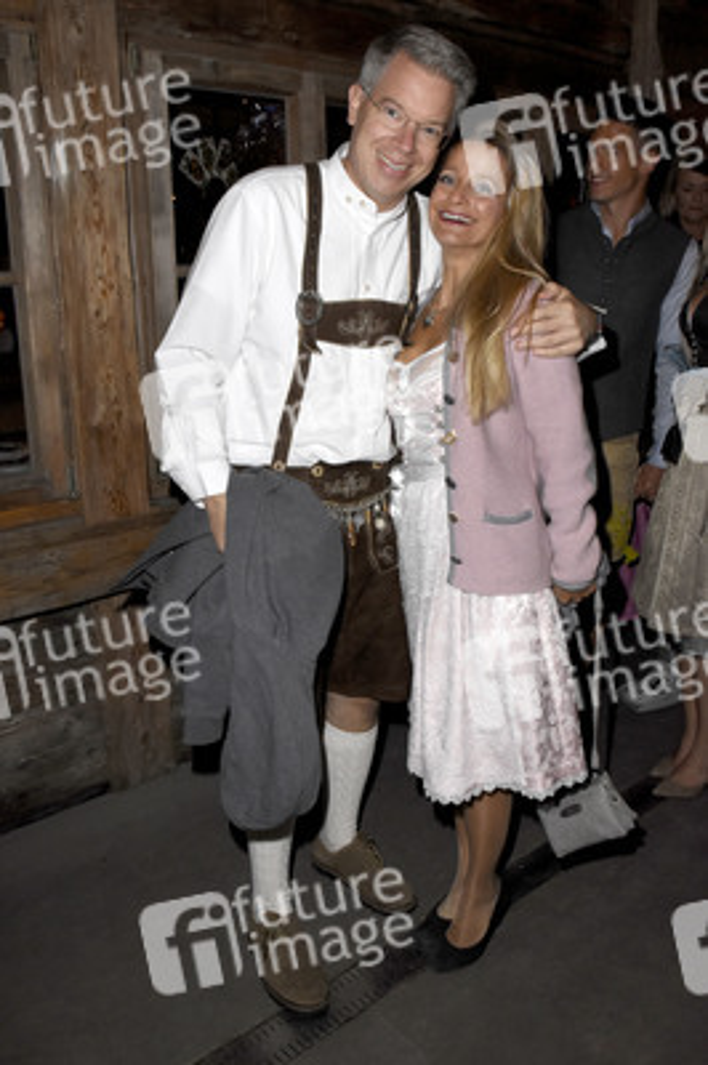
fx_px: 798
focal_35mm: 27
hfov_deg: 47.9
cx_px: 354
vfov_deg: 67.4
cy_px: 532
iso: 1600
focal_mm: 18
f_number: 9
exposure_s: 1/160
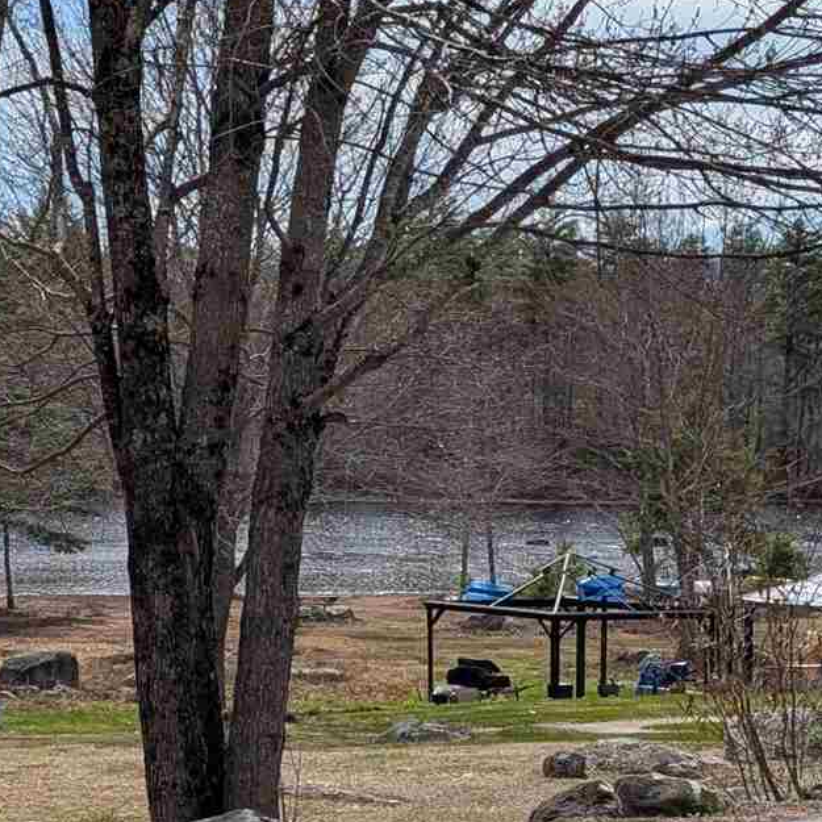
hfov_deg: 15.7
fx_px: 2794
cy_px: 406
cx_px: -316
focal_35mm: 104
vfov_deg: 16.7
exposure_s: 1/2268
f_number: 1.68
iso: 21
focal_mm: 6.9
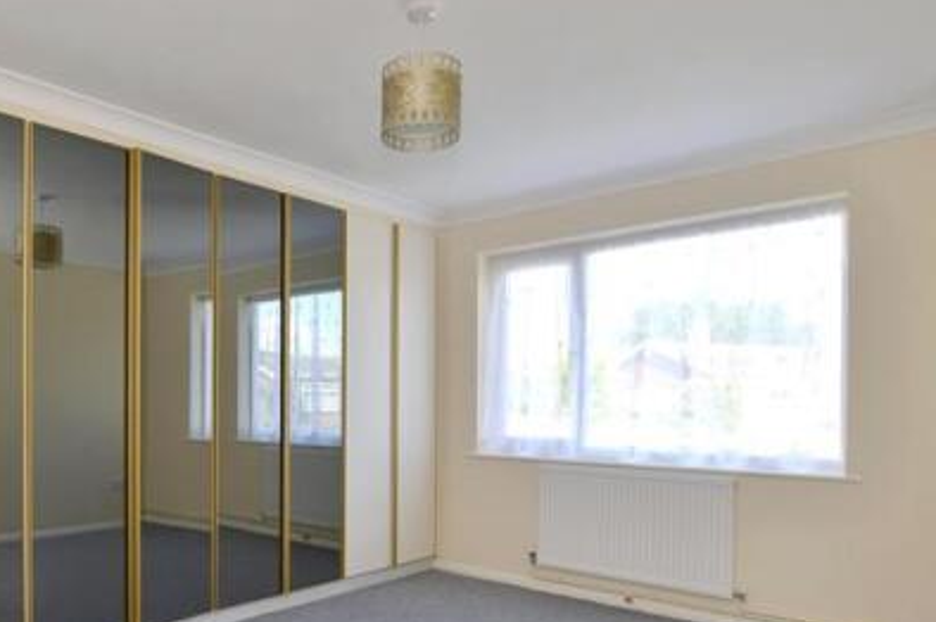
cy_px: 414
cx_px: 273
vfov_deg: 50.3
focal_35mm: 25
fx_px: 649
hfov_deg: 68.4
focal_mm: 10
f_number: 11
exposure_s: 1/50
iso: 200
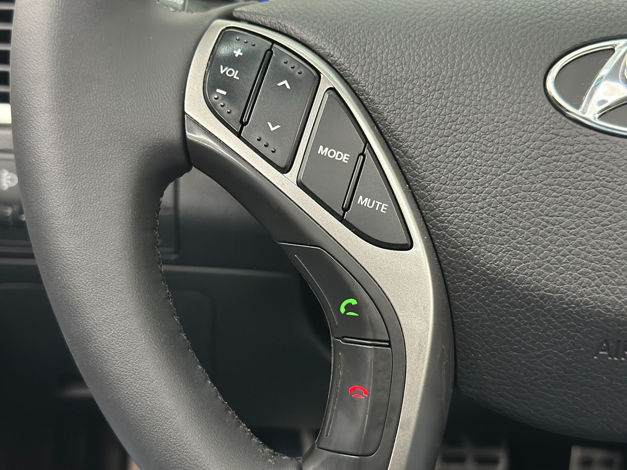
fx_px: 869
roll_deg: -1.6
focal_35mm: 48
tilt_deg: -20.2
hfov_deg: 39.7
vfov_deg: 30.3
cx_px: 314
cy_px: 235
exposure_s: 1/40
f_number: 1.78
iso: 640
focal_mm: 6.86
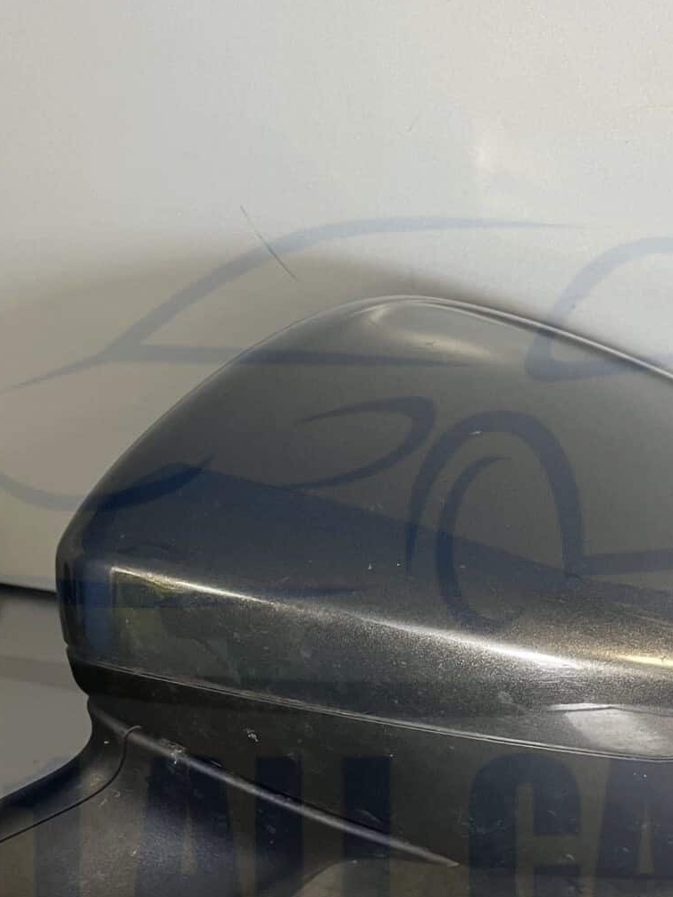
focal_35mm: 53
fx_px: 1374
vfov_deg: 35.5
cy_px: 646
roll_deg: -0.3
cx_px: 447
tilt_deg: -38.4
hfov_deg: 27.4
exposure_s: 1/60
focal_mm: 5.1
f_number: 1.6
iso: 160
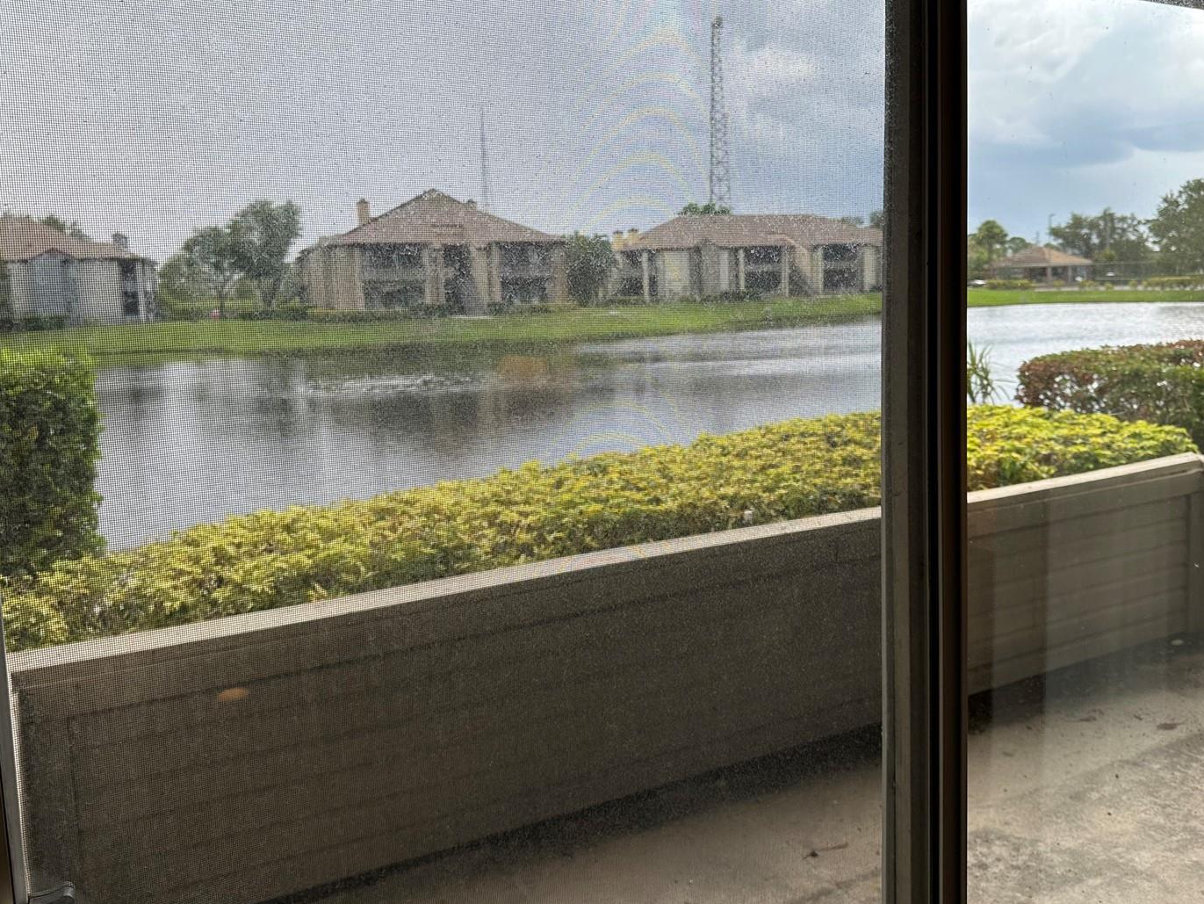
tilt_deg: -6.4
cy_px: 386
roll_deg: +2.1
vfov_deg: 49.6
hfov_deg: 63.4
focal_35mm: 28
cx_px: 603
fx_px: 974
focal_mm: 6.86
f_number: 1.78
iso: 80
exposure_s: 1/448
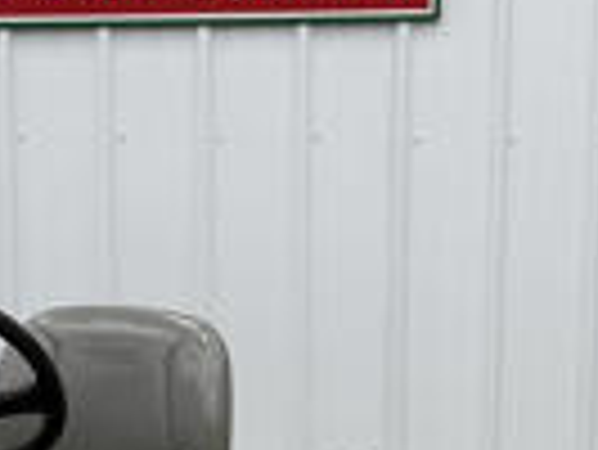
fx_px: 2490
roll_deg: -0.8
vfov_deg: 10.2
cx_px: 198
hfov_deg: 13.7
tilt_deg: -13.0
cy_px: 526
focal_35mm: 144
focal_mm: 6.76
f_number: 1.78
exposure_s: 1/147
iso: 64
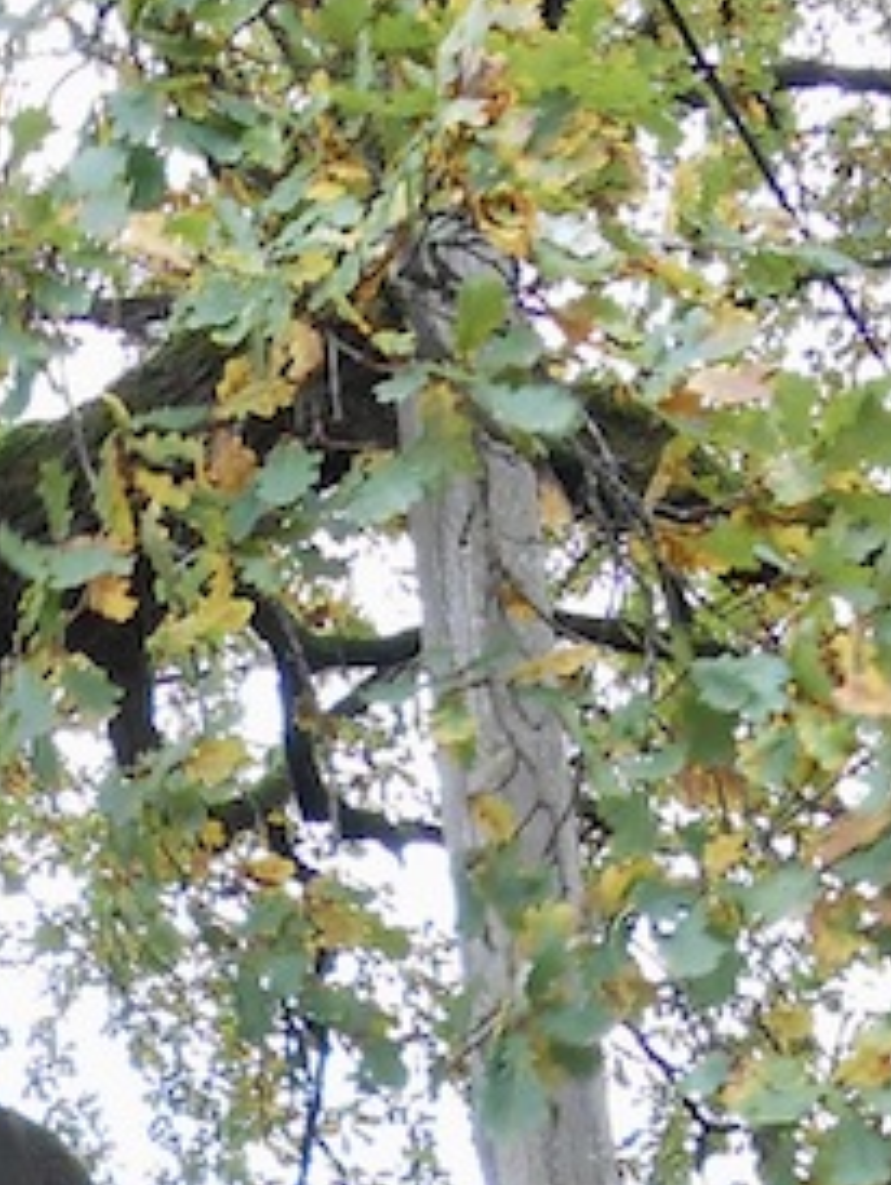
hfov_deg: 14.9
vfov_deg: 17.9
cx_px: -78
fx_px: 3324
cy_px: 1821
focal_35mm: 97
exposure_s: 1/30
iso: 250
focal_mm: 4.6
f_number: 3.5
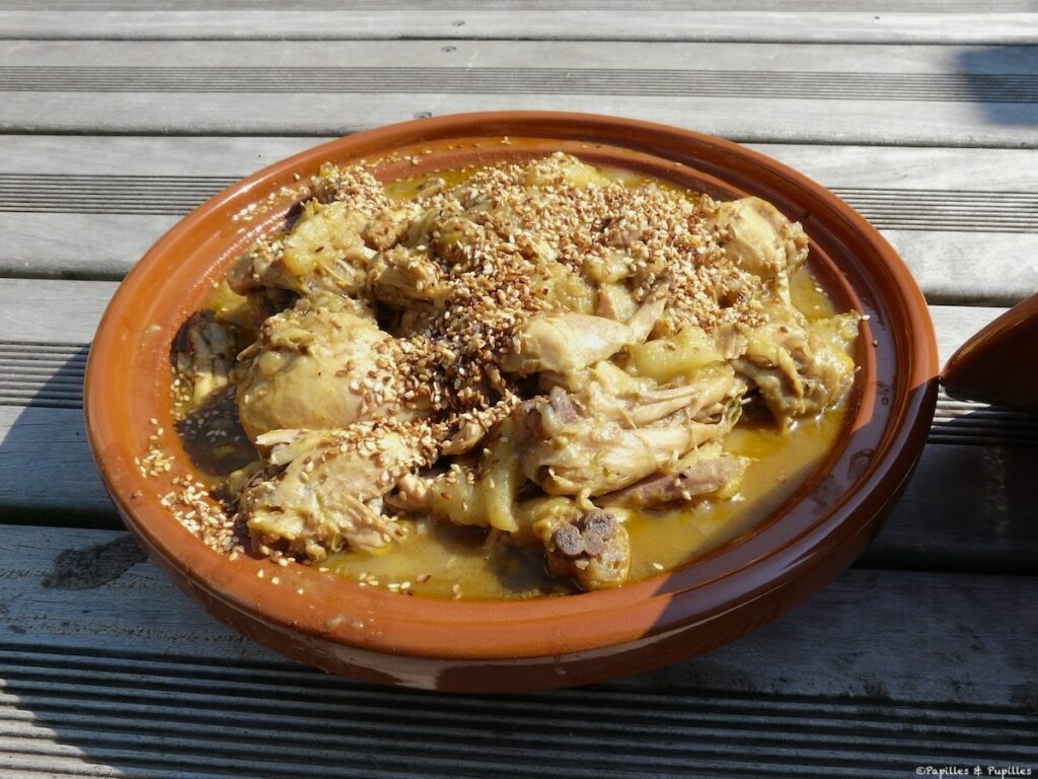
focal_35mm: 28
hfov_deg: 63.4
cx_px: 519
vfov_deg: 49.7
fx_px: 840
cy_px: 390
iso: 100
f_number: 5.6
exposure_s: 1/320
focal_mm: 4.6
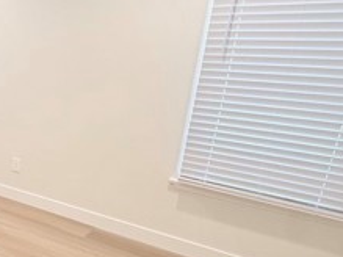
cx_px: -96
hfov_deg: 34.0
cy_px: 149
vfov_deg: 35.0
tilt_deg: -16.7
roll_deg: +2.5
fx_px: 406
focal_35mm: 41
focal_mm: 2.22
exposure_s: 1/99
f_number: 2.2
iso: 250
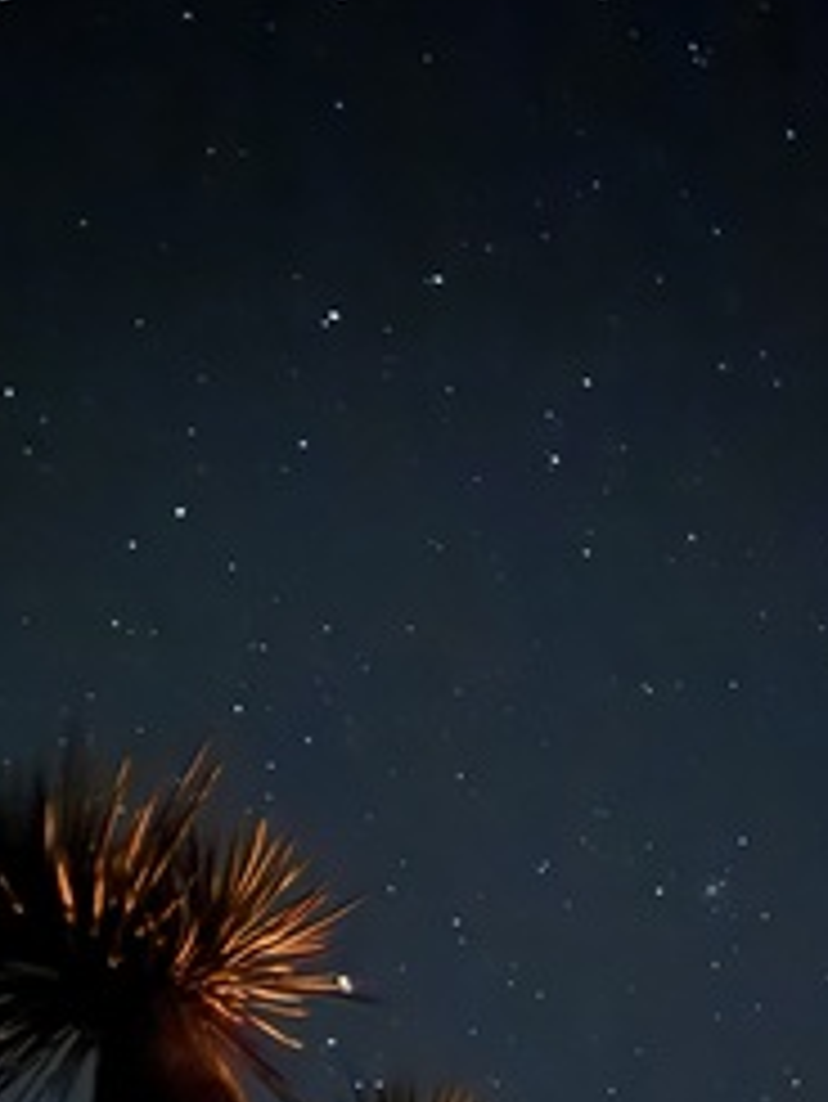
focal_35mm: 51
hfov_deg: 28.6
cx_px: 432
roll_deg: +1.8
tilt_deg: +38.7
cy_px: 765
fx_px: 1625
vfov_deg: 36.9
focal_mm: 6.76
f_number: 1.78
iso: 12500
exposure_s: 1
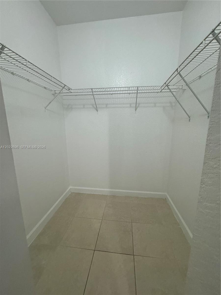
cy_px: 148
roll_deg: -1.9
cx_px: 110
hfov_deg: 85.7
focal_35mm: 14
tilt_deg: -10.0
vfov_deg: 102.1
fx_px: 119
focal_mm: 2.22
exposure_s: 1/120
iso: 320
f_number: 2.2
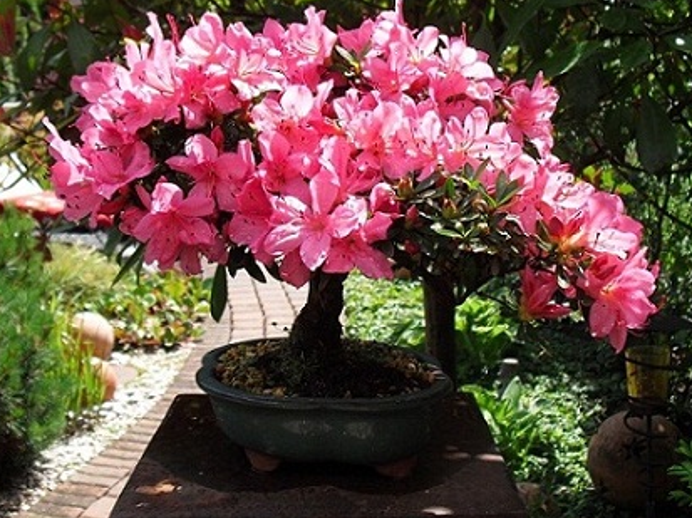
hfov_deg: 39.6
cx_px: 303
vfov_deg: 30.2
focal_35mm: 48
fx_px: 959
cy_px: 235
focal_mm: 6.3
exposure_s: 1/100
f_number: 7.8
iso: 100
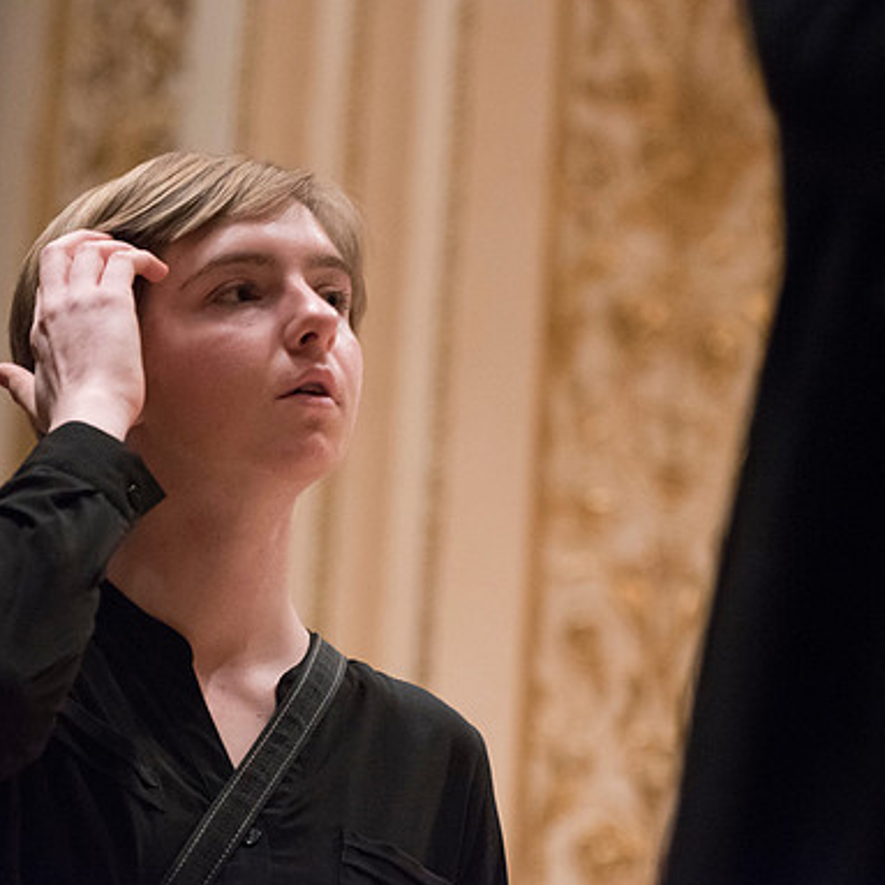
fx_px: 5206
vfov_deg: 9.7
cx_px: 298
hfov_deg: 9.7
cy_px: 445
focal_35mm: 180
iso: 12800
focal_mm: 140
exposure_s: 1/160
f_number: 6.3
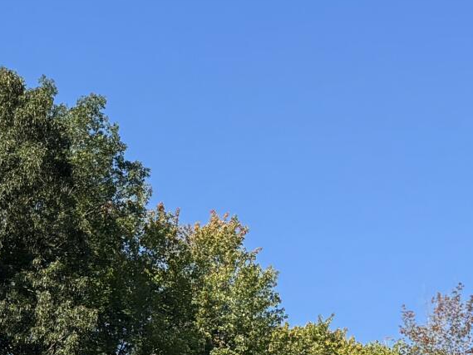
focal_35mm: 137
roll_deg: +0.0
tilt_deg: +9.5
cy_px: 464
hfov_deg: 14.1
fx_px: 1872
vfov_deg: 10.6
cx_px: -51
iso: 50
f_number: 1.6
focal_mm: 5.96
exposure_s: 1/2513
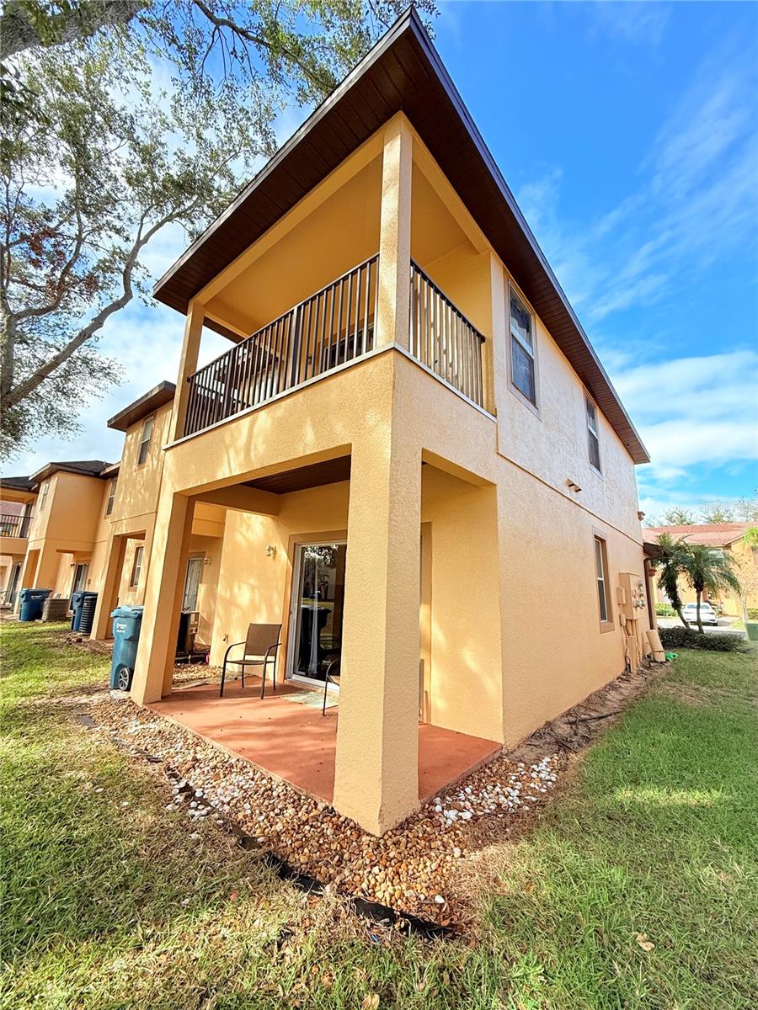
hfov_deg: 85.7
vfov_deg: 102.1
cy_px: 505
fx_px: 409
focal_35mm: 14
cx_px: 379
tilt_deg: +13.4
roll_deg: -2.5
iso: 50
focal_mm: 2.22
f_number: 2.2
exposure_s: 1/498
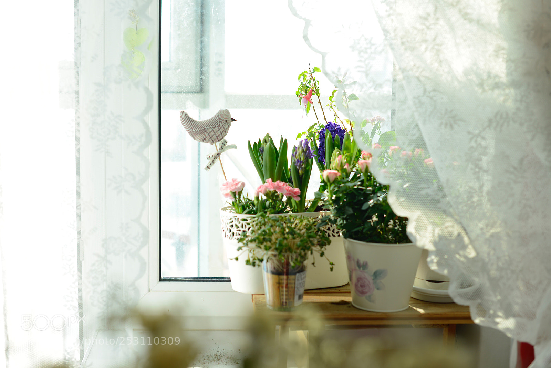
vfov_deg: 27.0
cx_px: 276
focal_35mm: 50
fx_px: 765
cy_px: 184
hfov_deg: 39.6
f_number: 3.2
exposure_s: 1/200
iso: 100
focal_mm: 50
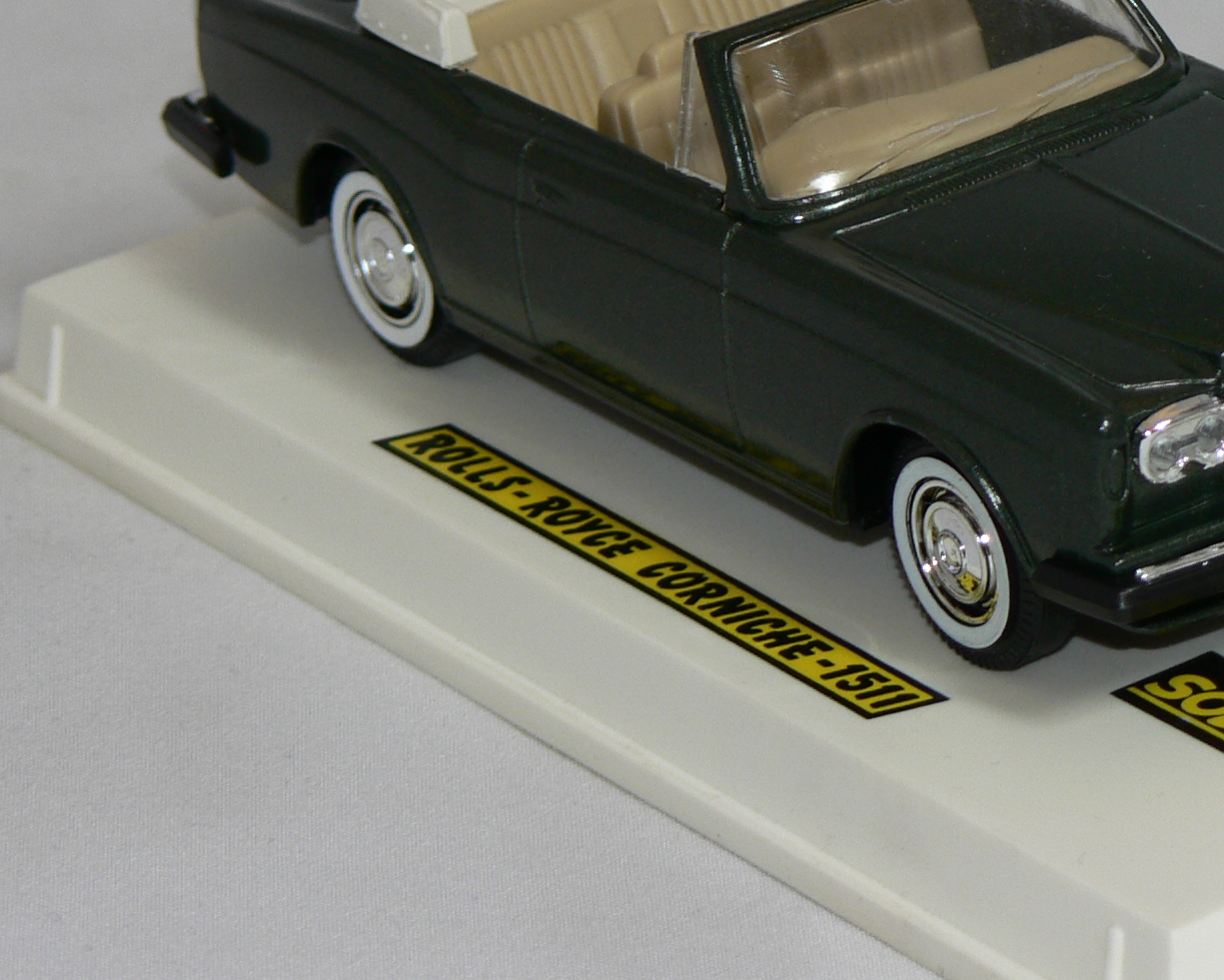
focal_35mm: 239
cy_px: 200
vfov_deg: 6.5
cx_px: 845
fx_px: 8660
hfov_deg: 8.1
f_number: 3.2
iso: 80
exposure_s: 1/60
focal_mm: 19.5
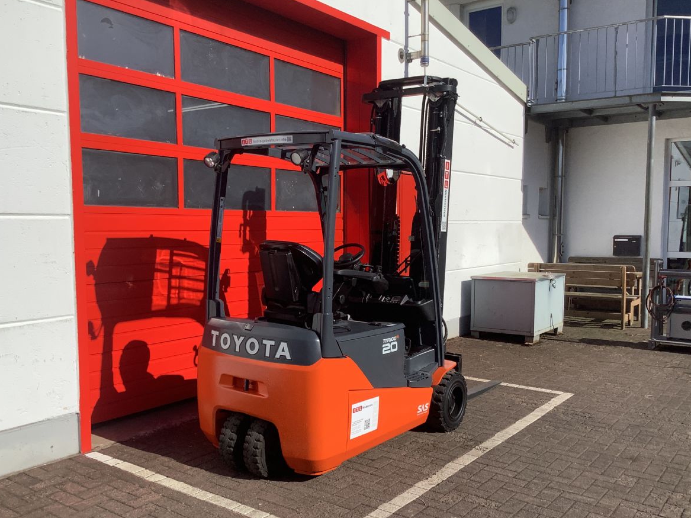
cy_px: 281
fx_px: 679
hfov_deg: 53.9
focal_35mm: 34
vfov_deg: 41.8
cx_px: 316
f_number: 2.4
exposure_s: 1/2092
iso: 25
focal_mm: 3.3
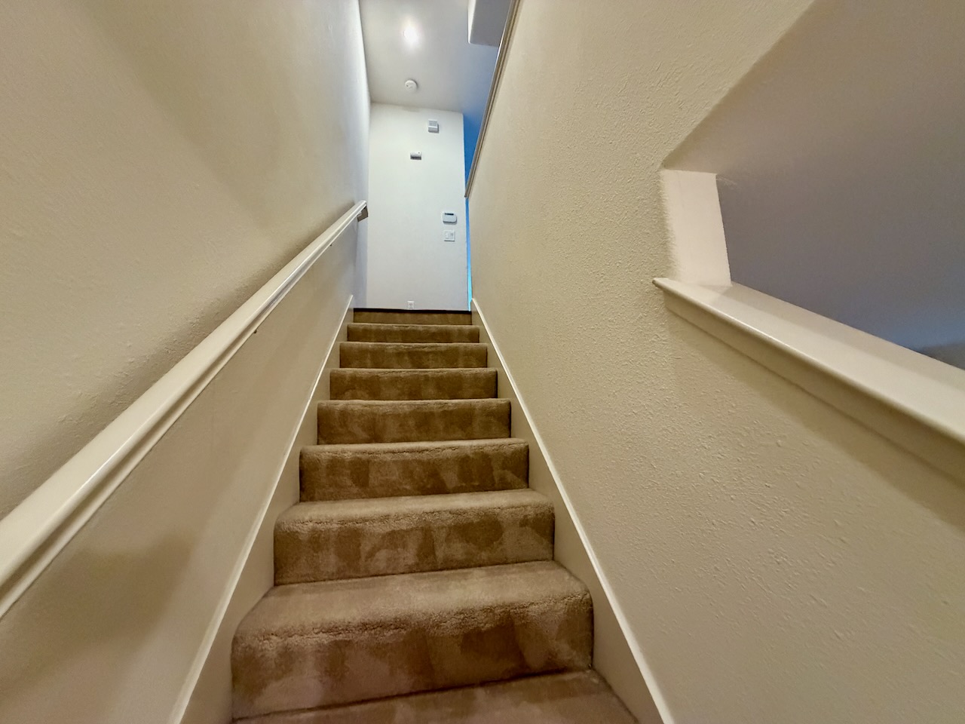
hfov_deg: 102.1
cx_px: 482
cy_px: 362
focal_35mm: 14
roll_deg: +2.7
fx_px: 390
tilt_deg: +8.4
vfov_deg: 85.7
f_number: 2.2
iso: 800
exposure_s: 1/60
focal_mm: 2.22
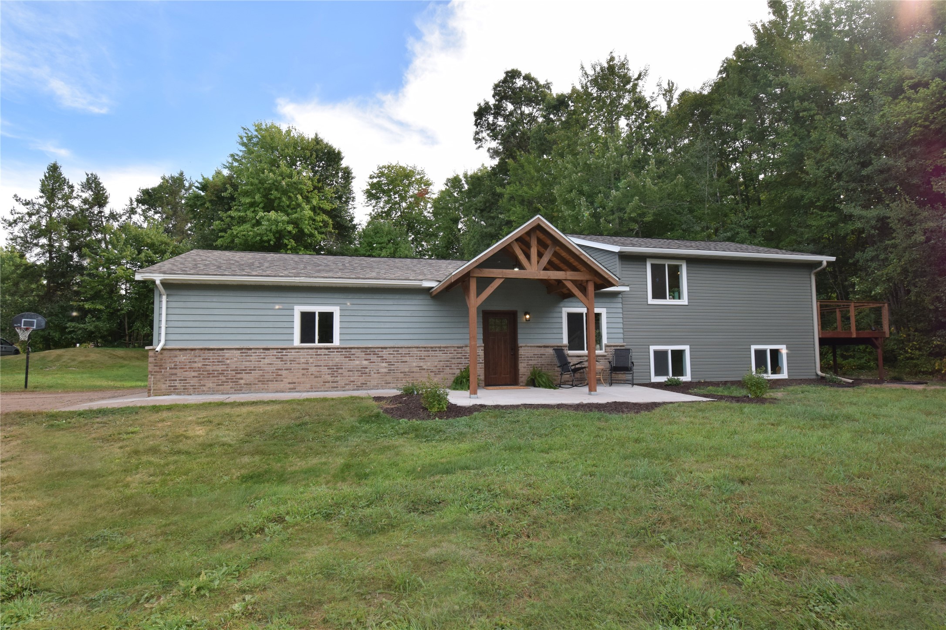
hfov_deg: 85.4
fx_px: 512
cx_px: 473
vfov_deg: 63.2
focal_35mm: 20
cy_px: 315
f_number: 11
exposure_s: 1/200
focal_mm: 13
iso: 320
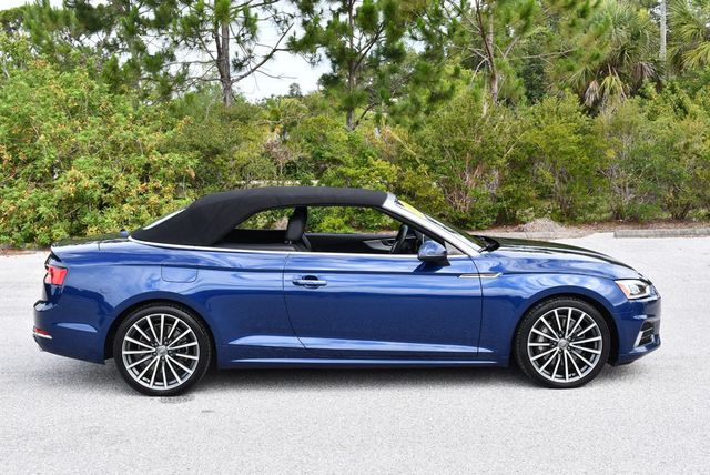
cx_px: 355
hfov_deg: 41.1
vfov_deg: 28.1
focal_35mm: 48
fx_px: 948
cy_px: 238
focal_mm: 24
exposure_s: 1/250
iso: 200
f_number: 6.3
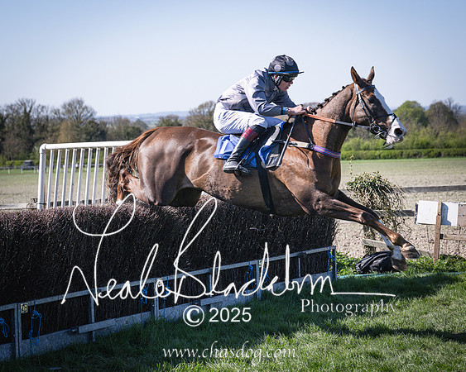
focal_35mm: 100
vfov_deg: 15.3
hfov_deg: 19.1
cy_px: 187
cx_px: 207
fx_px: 1382
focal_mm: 70
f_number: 4
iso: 200
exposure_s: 1/1600
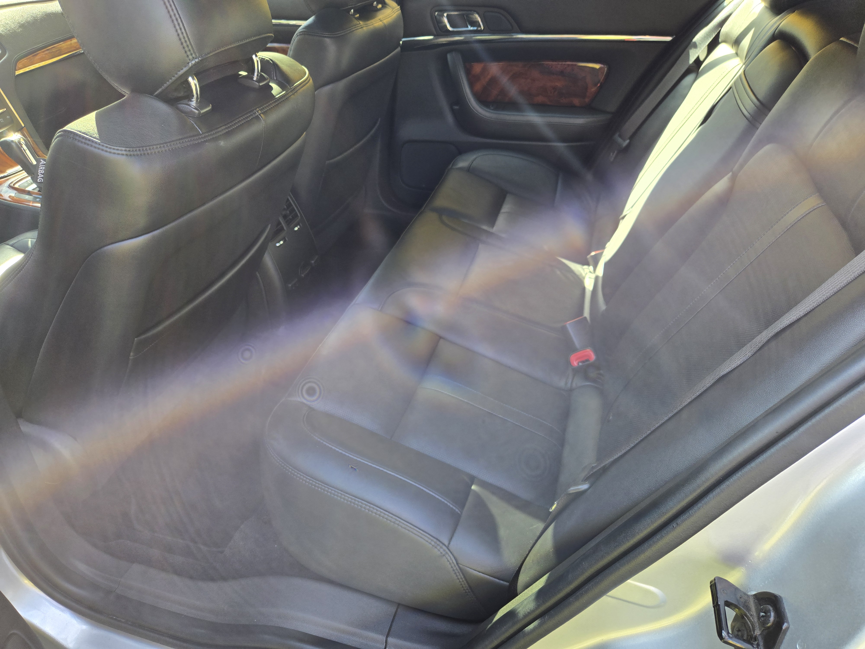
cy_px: 324
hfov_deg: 73.9
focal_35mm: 23
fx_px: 575
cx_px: 432
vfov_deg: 58.9
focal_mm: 5.4
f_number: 1.8
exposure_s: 1/180
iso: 64
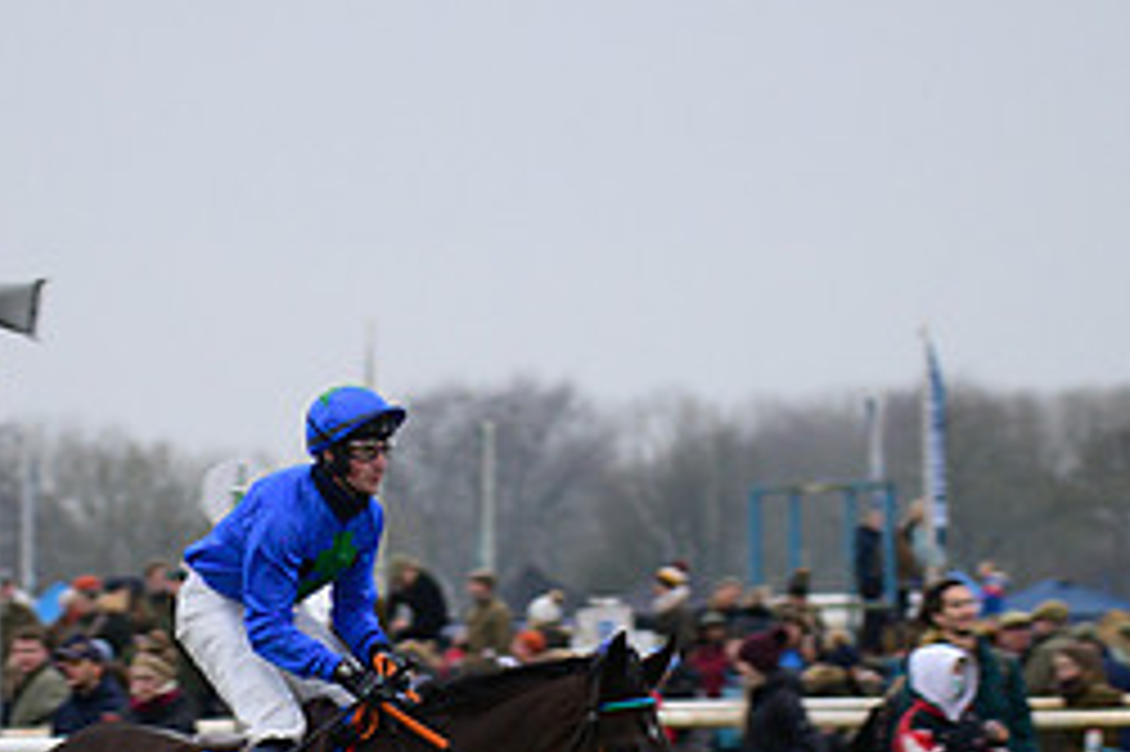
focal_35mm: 277
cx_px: 428
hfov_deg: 7.4
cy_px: 716
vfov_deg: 4.9
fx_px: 8689
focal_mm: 120
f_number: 4
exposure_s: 1/250
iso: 1250
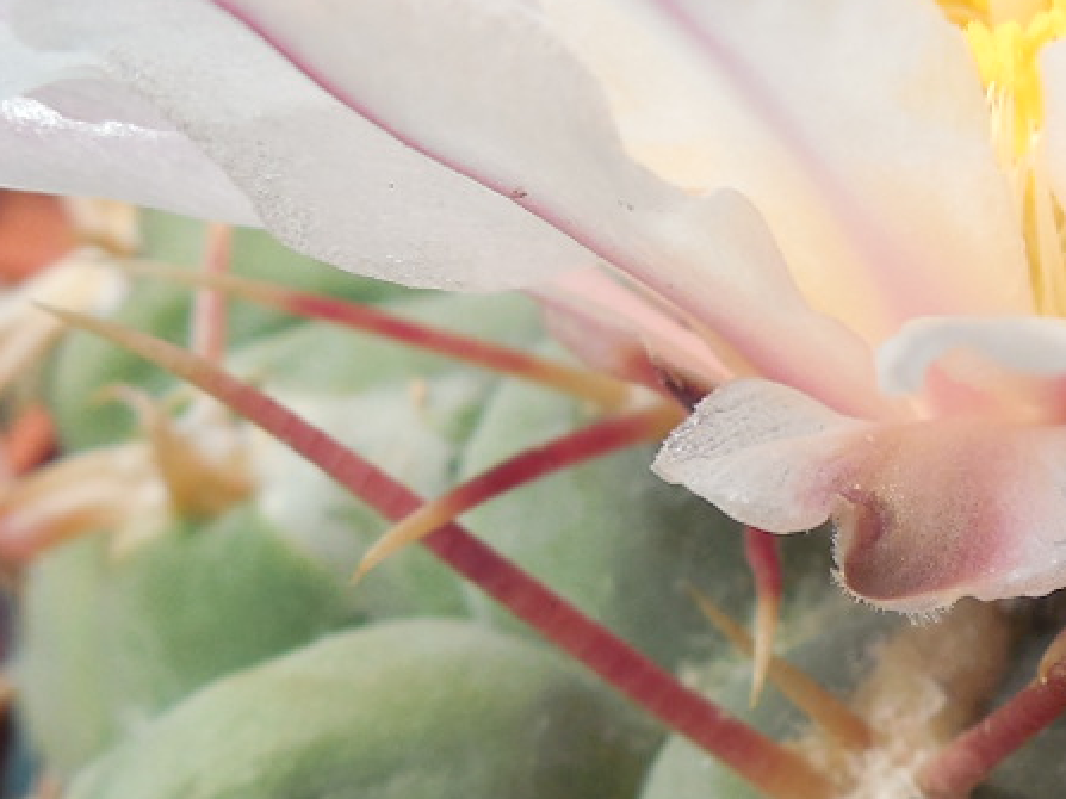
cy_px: 425
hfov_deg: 17.4
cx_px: 1016
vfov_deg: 13.3
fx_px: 3417
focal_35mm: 111
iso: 125
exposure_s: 1/400
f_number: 3.6
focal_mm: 5.6
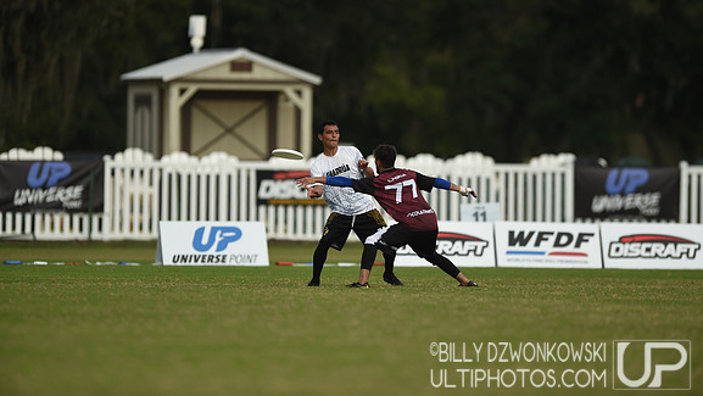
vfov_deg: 2.9
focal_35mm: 421
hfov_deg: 5.1
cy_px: 167
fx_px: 7850
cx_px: 352
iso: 160
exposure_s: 1/4000
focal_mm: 400
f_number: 2.8
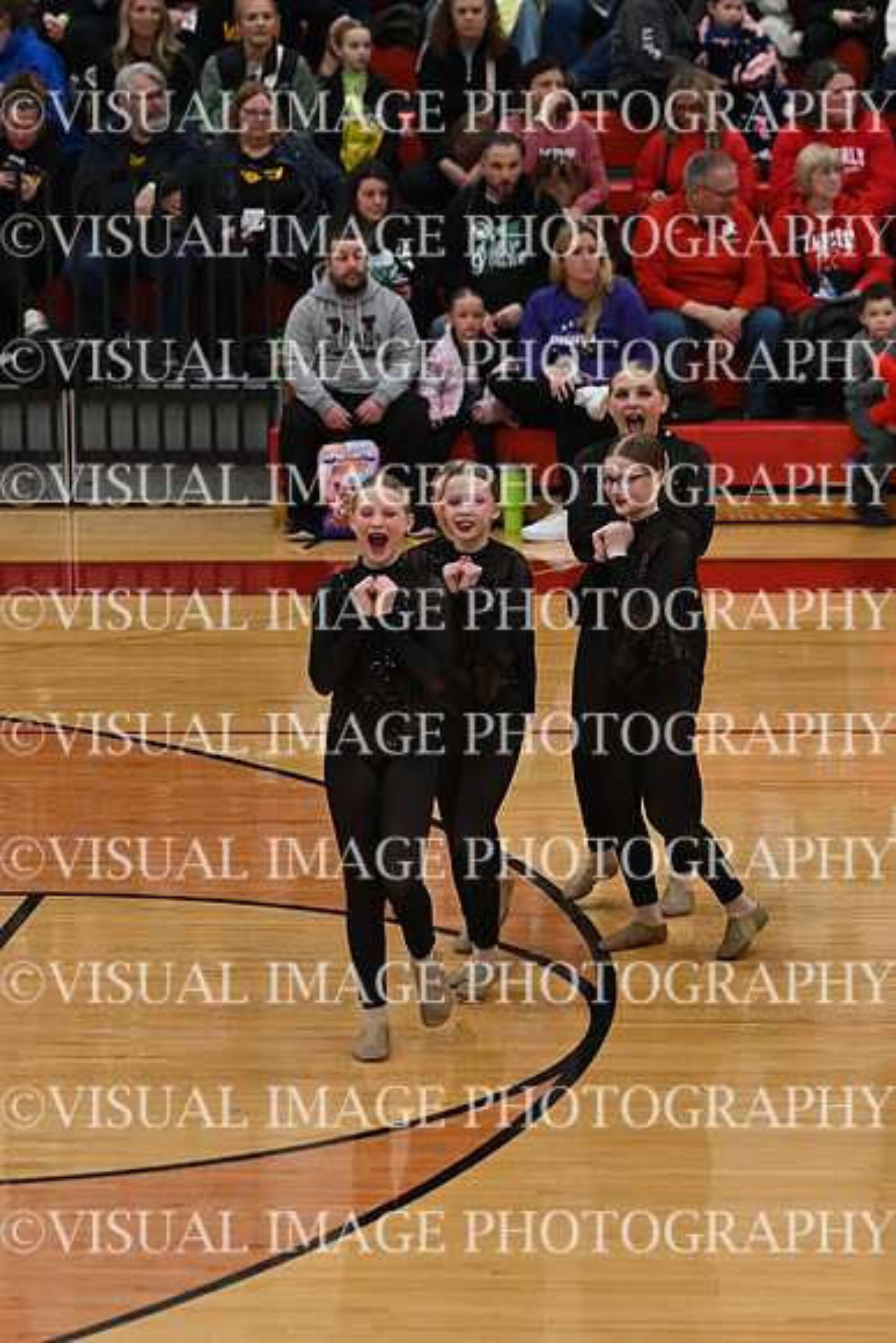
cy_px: 672
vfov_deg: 11.4
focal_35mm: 180
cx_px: 448
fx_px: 6715
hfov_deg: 7.6
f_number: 4
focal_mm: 120
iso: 3200
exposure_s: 1/400
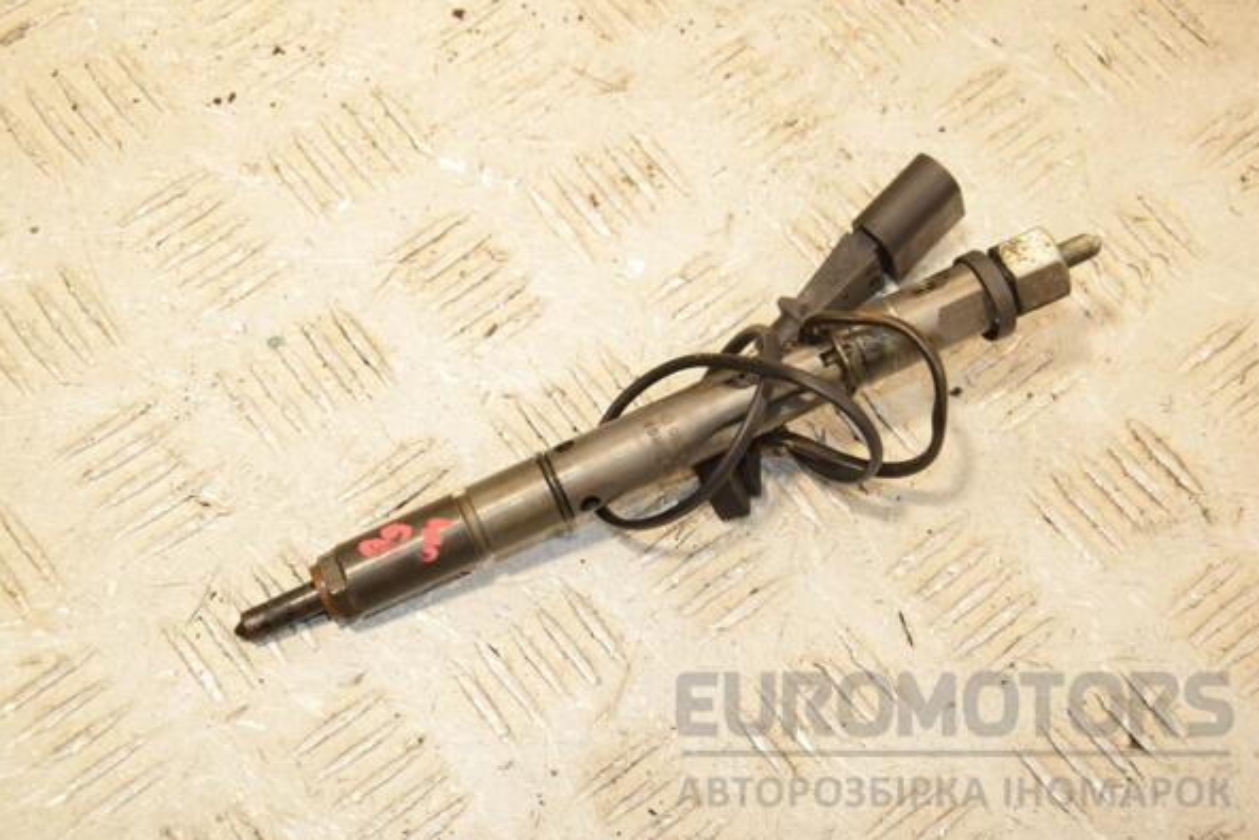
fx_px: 2553
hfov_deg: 27.7
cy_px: 421
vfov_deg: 18.7
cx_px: 636
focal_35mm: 73
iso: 800
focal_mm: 48
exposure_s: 1/200
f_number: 7.1
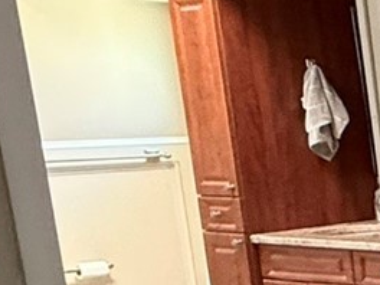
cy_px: 242
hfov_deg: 13.4
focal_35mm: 85
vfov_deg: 17.2
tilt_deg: -7.5
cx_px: 998
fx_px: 933
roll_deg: +1.8
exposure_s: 1/60
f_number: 2.2
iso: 400
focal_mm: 2.22
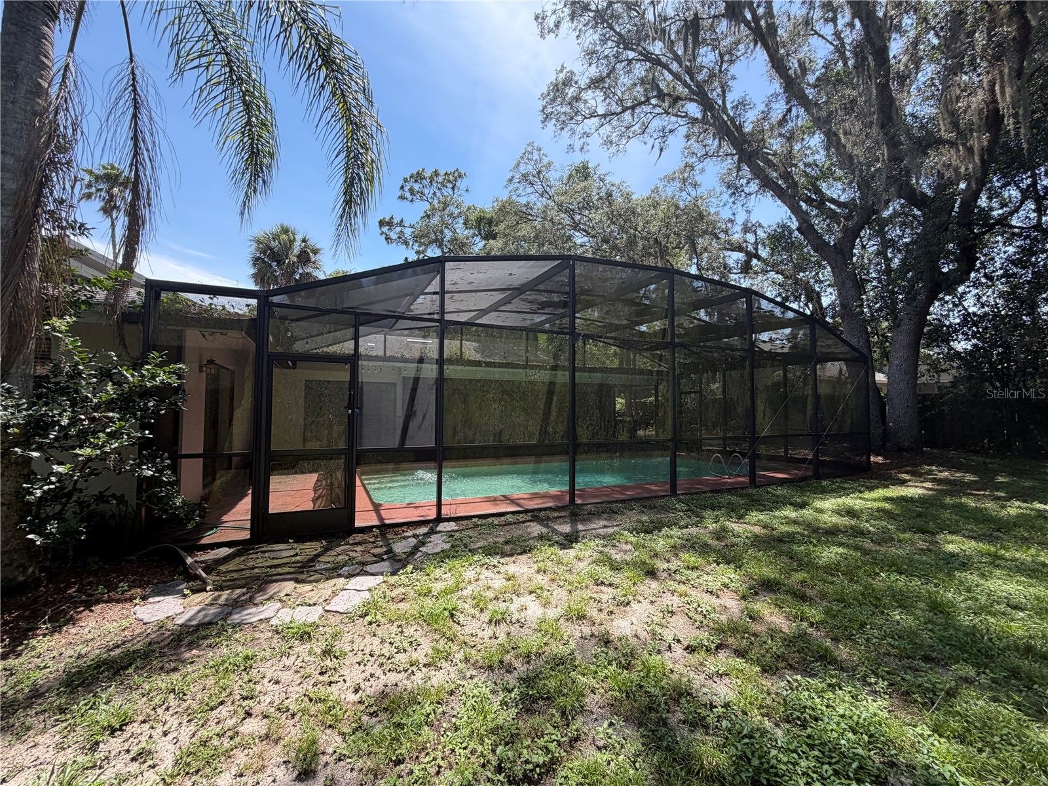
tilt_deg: +4.8
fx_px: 424
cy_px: 393
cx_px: 524
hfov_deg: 102.1
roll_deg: +0.0
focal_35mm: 14
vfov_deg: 85.7
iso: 40
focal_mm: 2.22
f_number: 2.2
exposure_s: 1/510
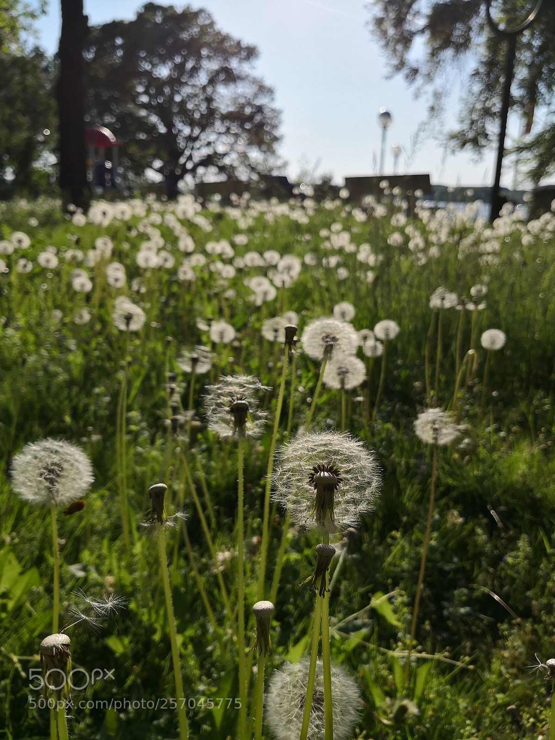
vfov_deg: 65.3
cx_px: 278
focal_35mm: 27
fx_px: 577
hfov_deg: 51.4
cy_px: 370
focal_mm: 3.95
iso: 50
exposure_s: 1/3040
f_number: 1.6
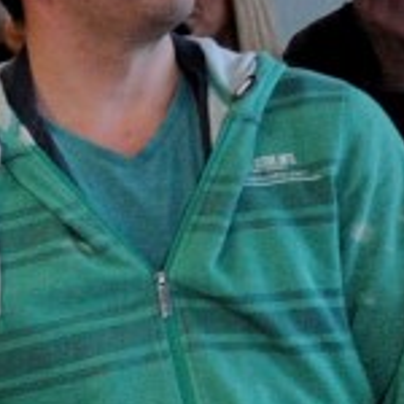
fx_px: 4384
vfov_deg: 5.3
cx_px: -1220
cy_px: 496
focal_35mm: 332
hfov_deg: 4.8
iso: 800
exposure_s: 1/30
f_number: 3.8
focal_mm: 24
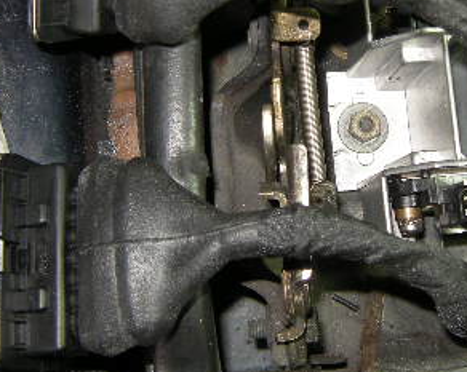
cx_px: 334
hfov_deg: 31.1
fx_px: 828
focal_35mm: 60
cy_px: 115
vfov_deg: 25.2
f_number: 2.8
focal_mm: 4.7
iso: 64
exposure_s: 1/36.5
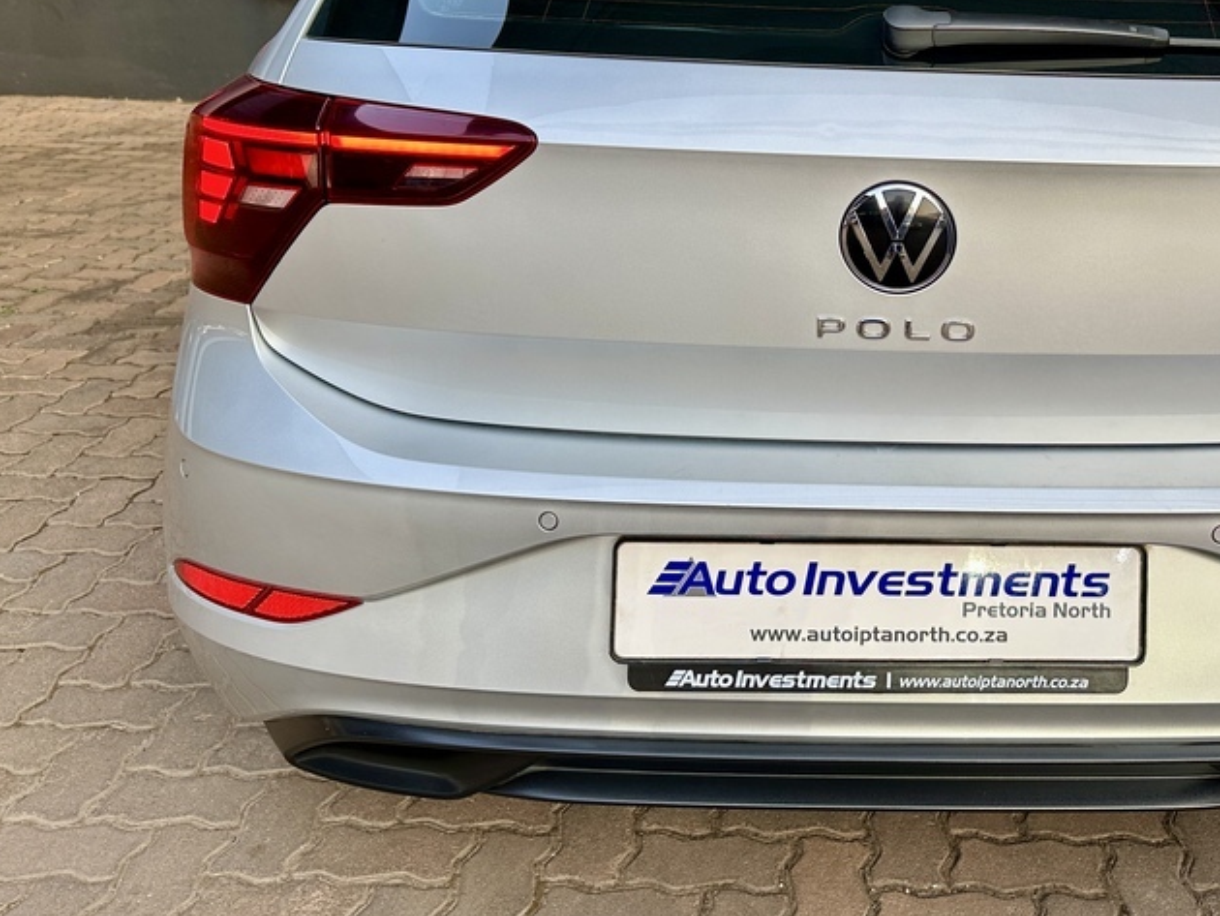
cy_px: 221
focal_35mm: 39
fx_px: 1375
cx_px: 955
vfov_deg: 35.9
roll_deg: -3.2
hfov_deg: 45.7
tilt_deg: -14.5
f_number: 1.78
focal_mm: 6.86
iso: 80
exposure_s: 1/195
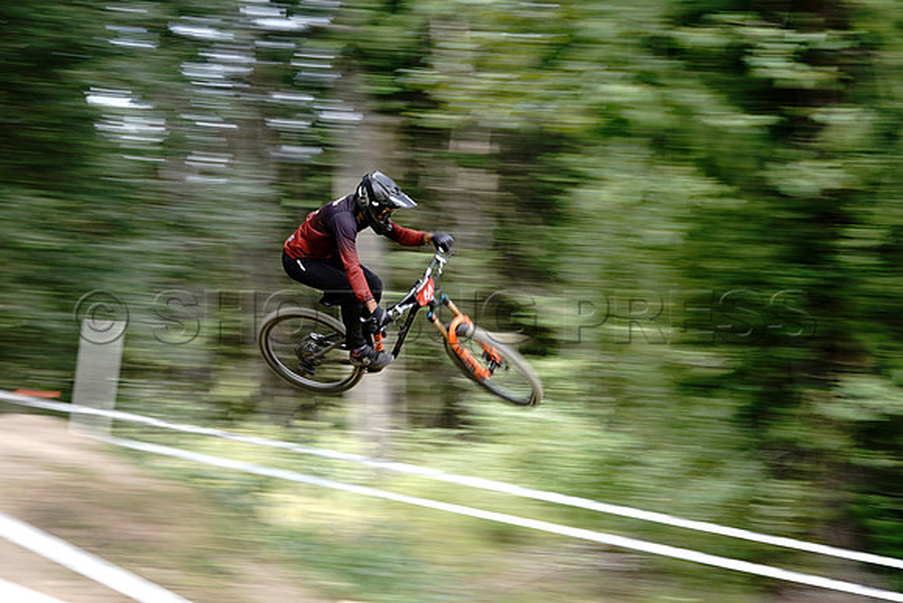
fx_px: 1756
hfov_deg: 28.8
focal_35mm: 70
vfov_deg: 19.5
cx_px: 452
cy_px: 302
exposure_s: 1/40
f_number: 5.6
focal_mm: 70
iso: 50
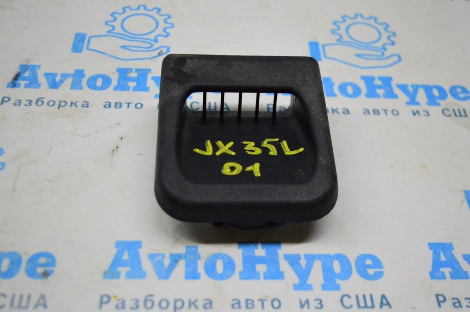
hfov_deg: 42.4
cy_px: 156
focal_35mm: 46
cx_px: 235
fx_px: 607
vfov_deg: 28.9
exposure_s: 1/1000
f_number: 4.2
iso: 6400
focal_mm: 31
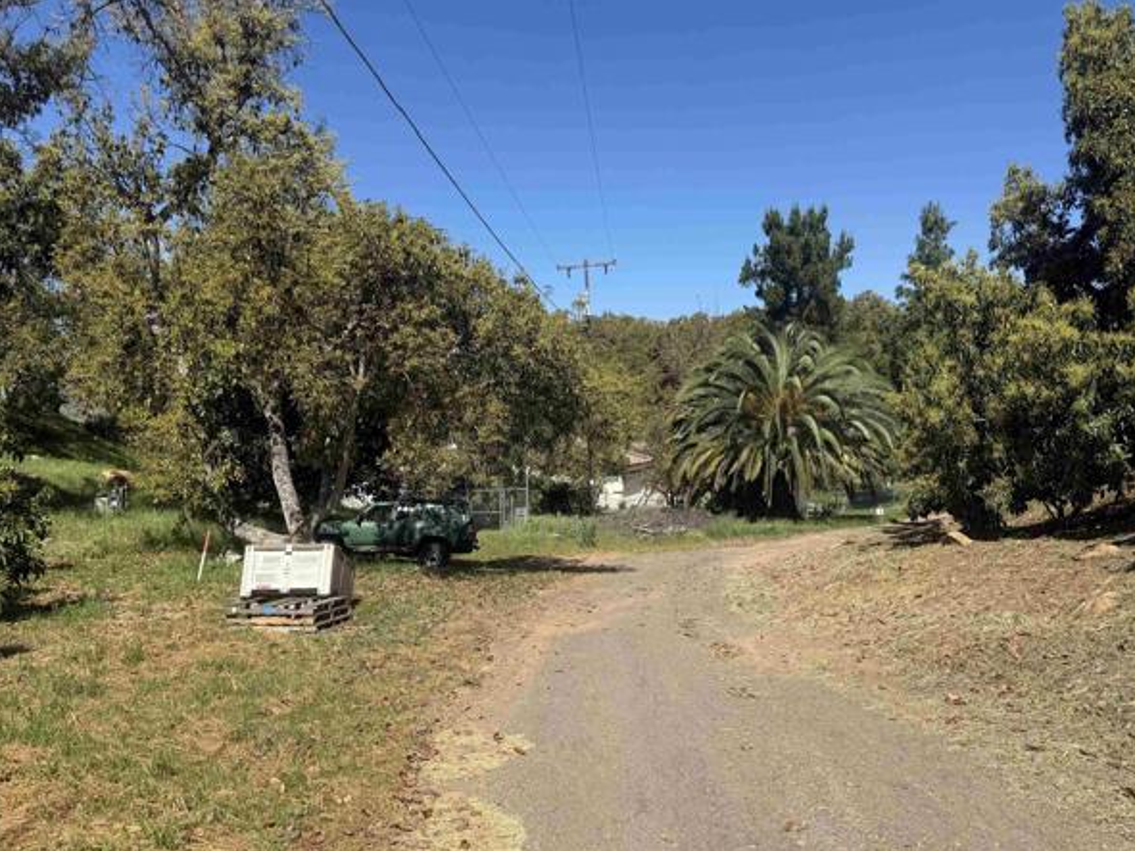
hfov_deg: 67.3
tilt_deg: -2.2
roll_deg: +1.4
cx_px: 570
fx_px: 852
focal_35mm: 26
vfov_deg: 53.0
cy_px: 459
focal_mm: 6.76
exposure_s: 1/4167
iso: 80
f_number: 1.78
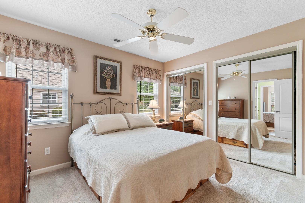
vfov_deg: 77.3
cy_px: 102
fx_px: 127
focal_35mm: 15
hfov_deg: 100.4
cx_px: 152
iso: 100
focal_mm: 10
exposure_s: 1/4
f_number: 4.5
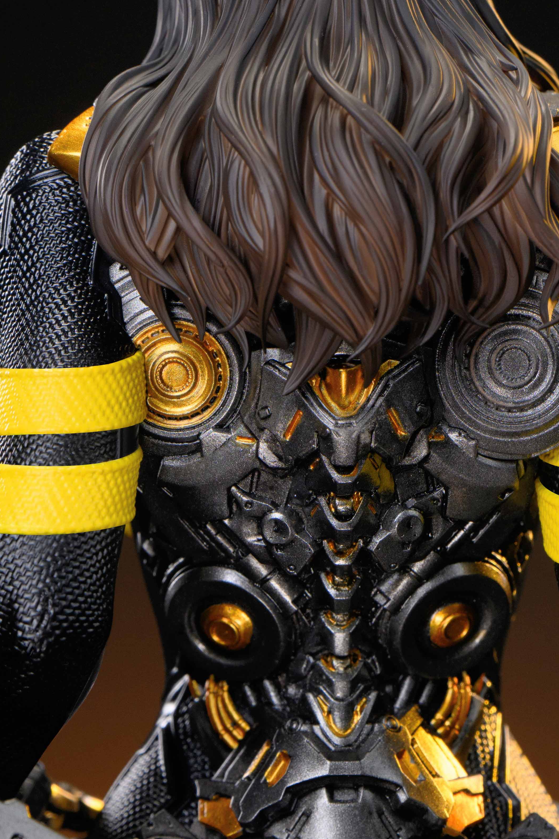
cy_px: 703
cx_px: 362
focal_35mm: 394
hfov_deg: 3.5
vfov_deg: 5.2
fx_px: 9181
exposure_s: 1/100
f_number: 8
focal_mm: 155
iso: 400
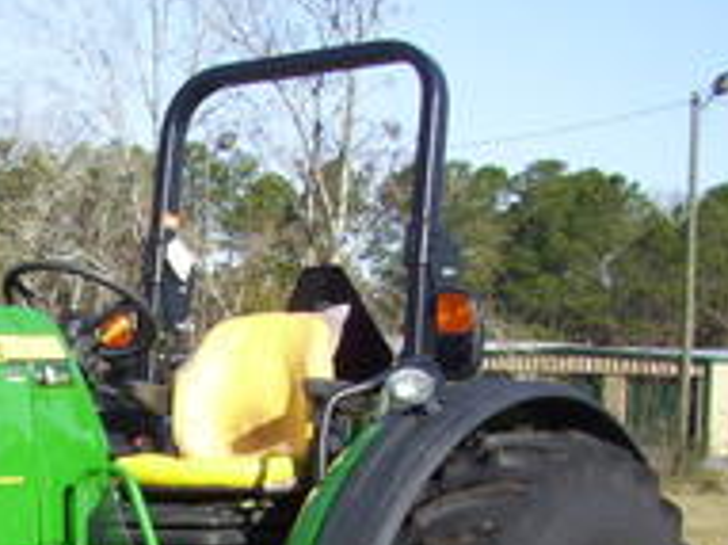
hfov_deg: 20.7
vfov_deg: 15.6
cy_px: 644
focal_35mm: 91
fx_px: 1913
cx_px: -42
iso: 80
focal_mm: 5.7
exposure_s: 1/200
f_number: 5.6
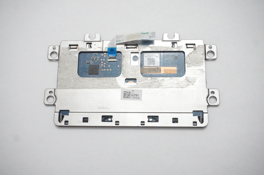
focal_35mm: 42
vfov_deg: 31.8
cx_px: 132
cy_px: 88
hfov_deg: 46.4
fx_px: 308
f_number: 5.6
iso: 12800
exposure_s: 1/200
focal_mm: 28
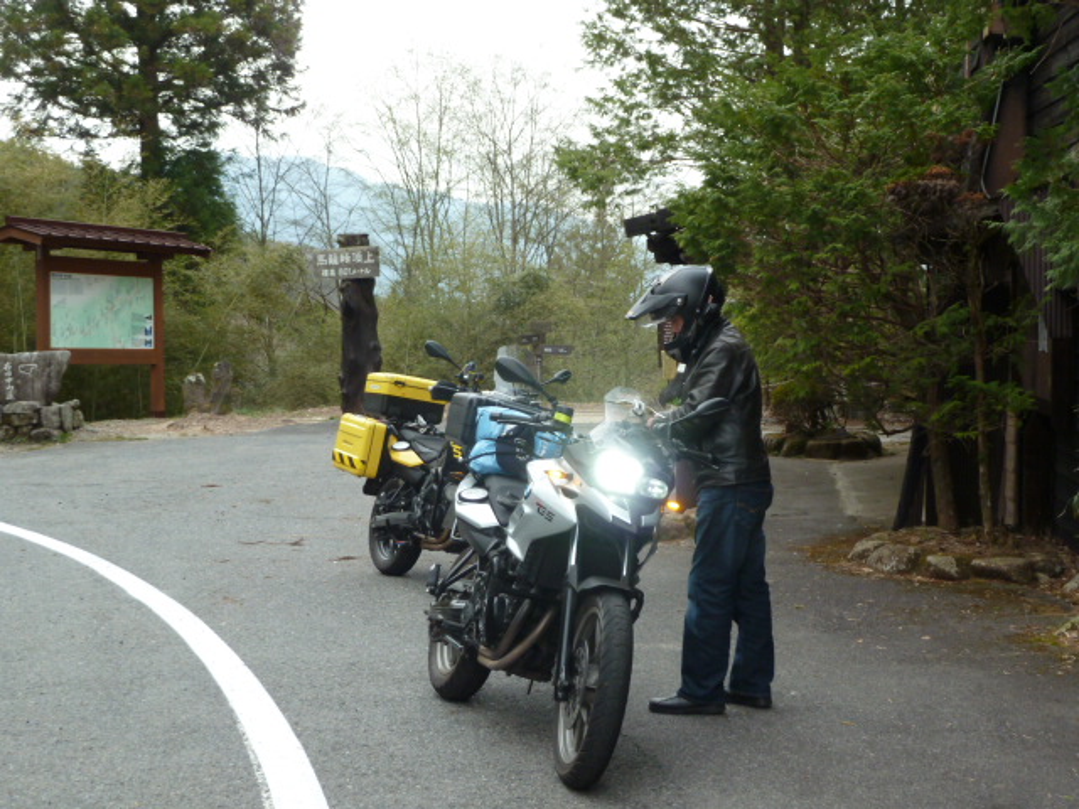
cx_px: 540
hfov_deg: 34.9
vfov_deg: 26.6
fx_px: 1714
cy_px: 404
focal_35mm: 55
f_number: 3.9
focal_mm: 9.1
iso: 160
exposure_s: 1/80
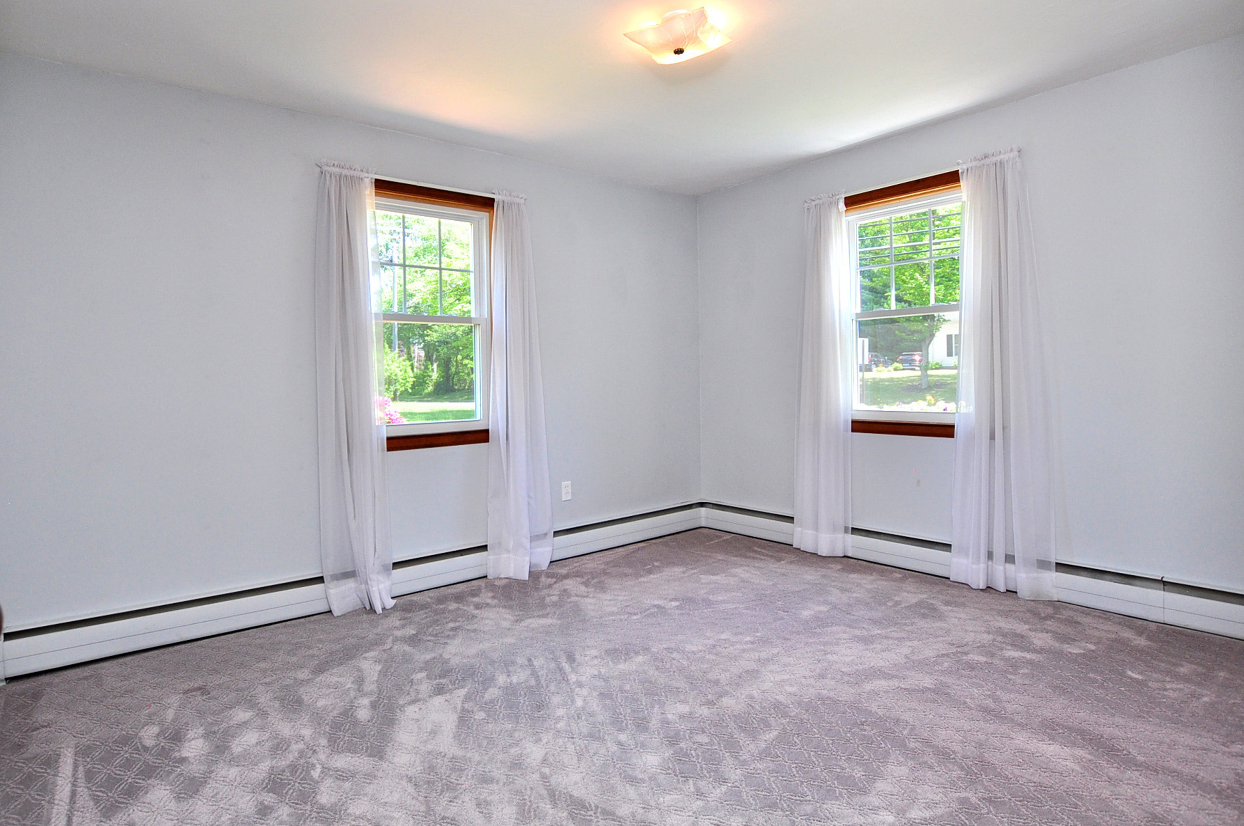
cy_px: 371
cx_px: 539
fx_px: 621
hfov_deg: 89.6
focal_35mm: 18
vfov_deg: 67.1
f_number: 5
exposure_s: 1/100
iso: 320
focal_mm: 10
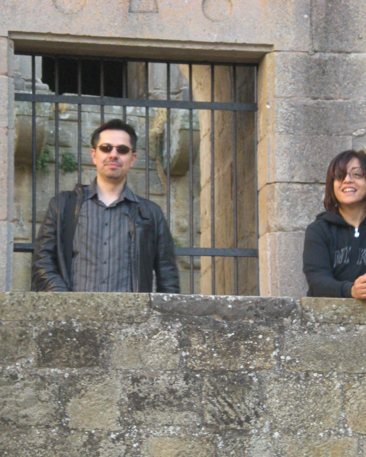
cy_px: 229
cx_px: 180
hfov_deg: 10.9
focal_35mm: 141
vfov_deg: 13.7
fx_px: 1909
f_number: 5.7
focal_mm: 17.3
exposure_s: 1/60
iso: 304
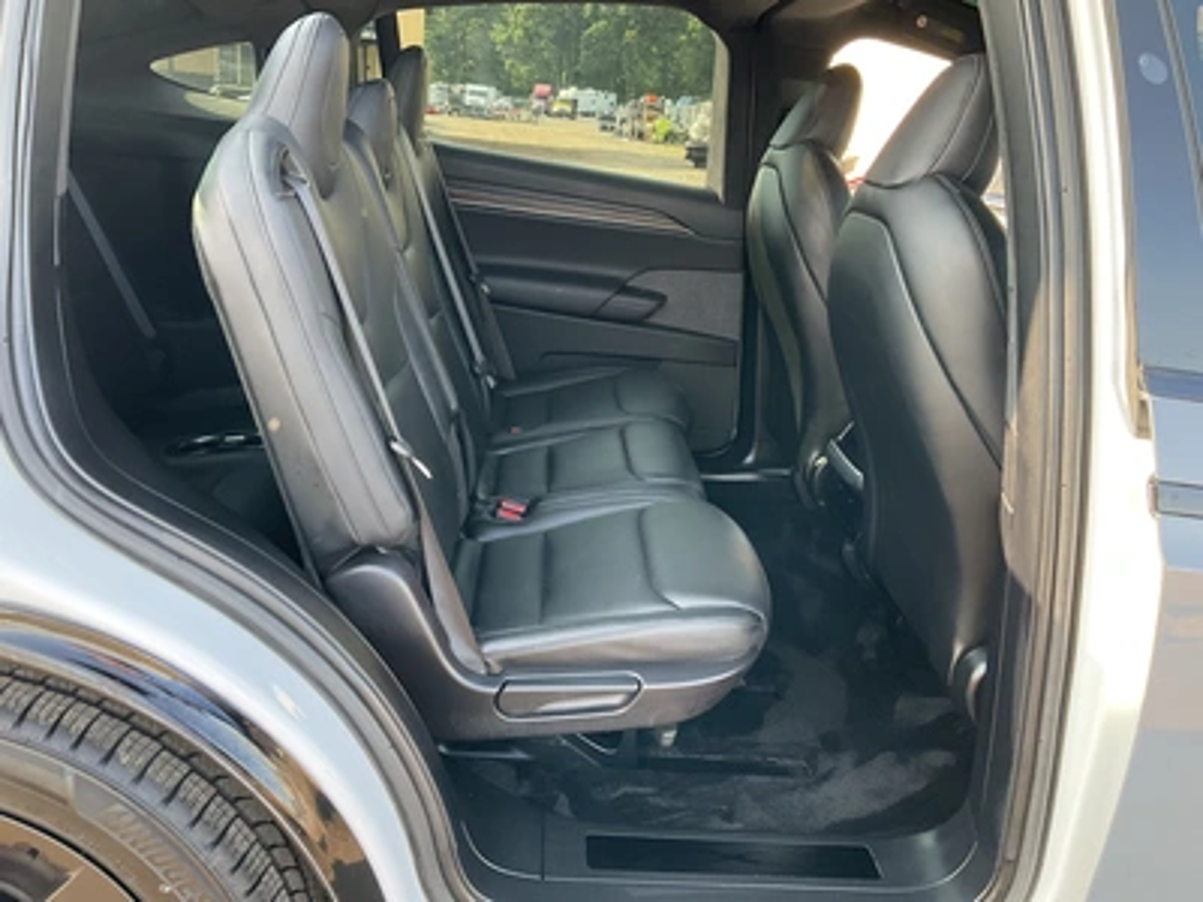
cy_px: 451
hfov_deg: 61.7
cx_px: 602
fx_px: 1008
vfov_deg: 48.2
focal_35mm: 29
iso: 64
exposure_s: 1/122
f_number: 1.8
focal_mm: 3
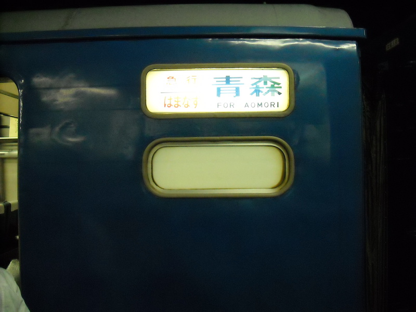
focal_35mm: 35
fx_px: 421
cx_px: 208
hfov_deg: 52.6
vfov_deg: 40.7
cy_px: 156
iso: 800
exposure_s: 1/74
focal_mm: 5.7
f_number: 2.8
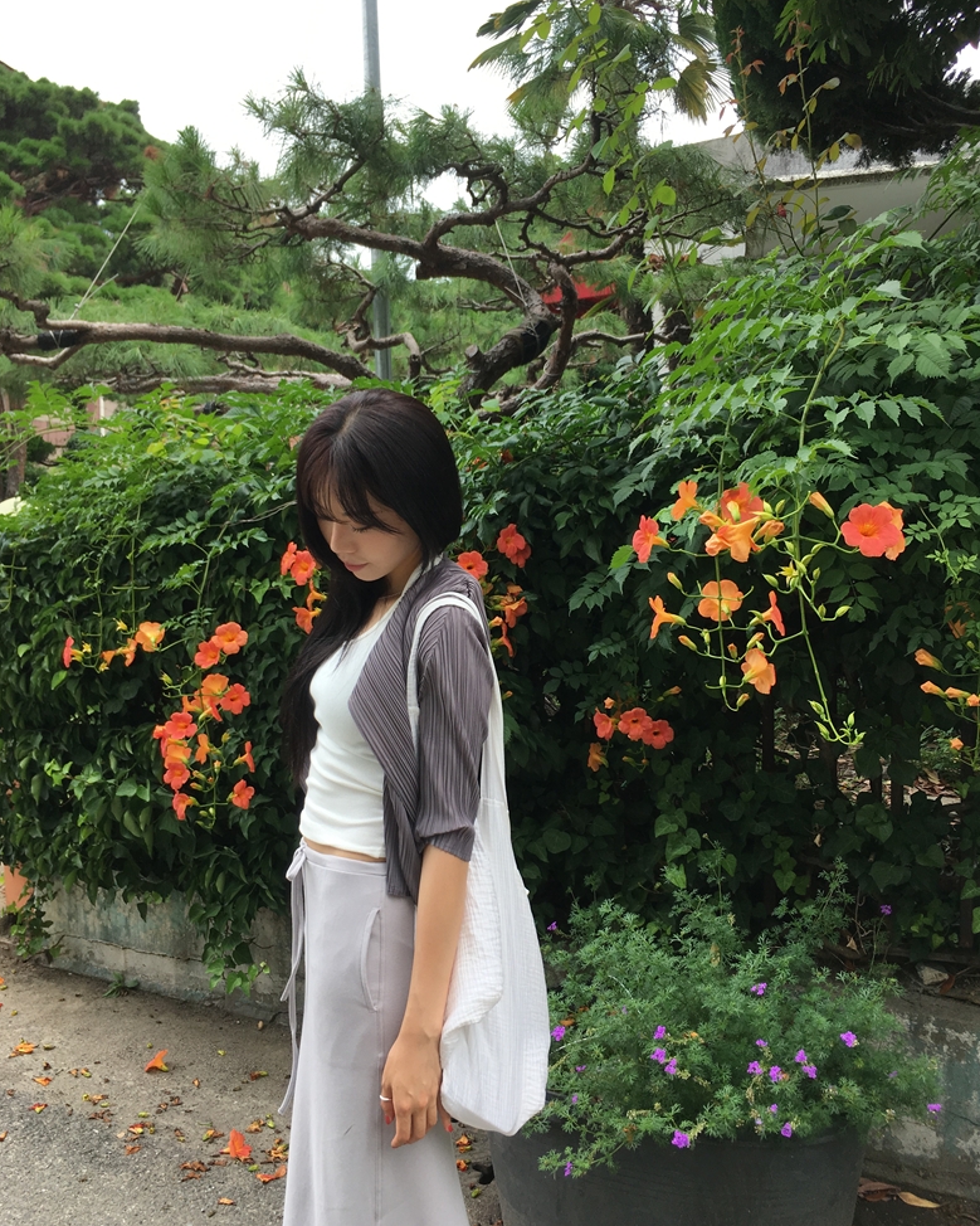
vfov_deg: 57.2
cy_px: 612
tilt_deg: -5.8
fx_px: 1124
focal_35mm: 31
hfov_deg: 47.1
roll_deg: -1.7
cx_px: 487
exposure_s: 1/298
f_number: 2.2
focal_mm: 4.15
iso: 25
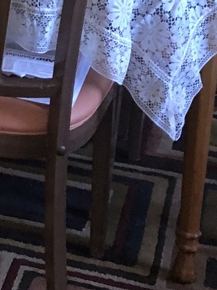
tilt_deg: -8.9
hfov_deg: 9.8
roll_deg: -1.2
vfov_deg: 13.1
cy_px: -192
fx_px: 1162
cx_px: -231
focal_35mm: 139
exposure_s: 1/13
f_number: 1.8
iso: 100
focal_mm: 3.99
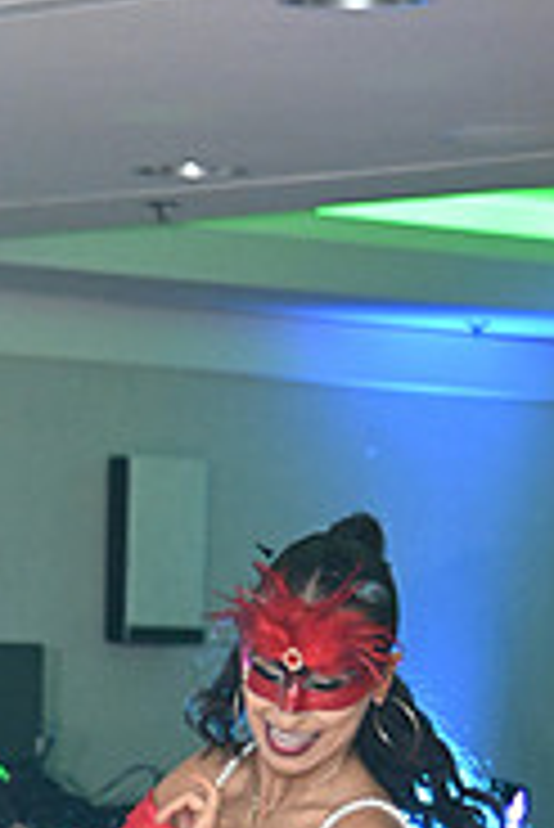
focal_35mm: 221
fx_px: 5091
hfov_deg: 6.2
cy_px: 1188
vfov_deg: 9.1
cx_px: -178
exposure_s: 1/200
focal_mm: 70
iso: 5000
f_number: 5
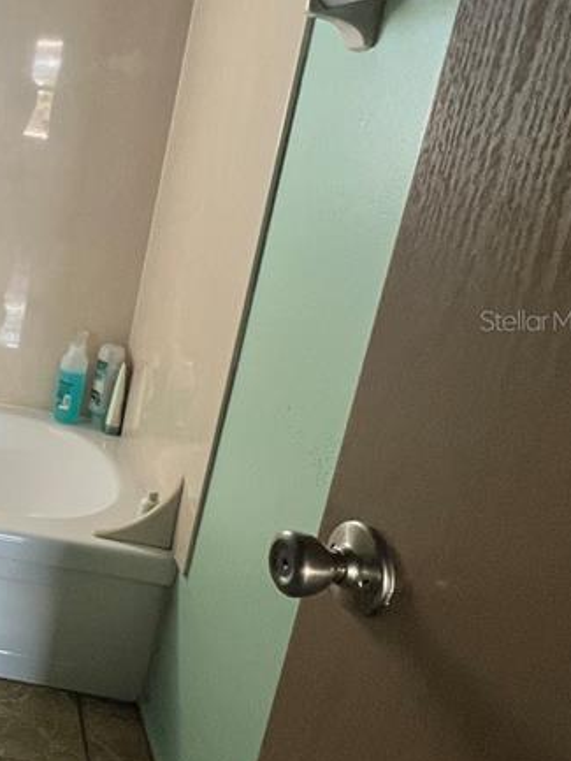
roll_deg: -5.6
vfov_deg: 51.1
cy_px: 320
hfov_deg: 30.5
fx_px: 791
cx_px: -186
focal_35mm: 36
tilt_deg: -15.0
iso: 125
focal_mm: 1.57
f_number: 1.8
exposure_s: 1/60
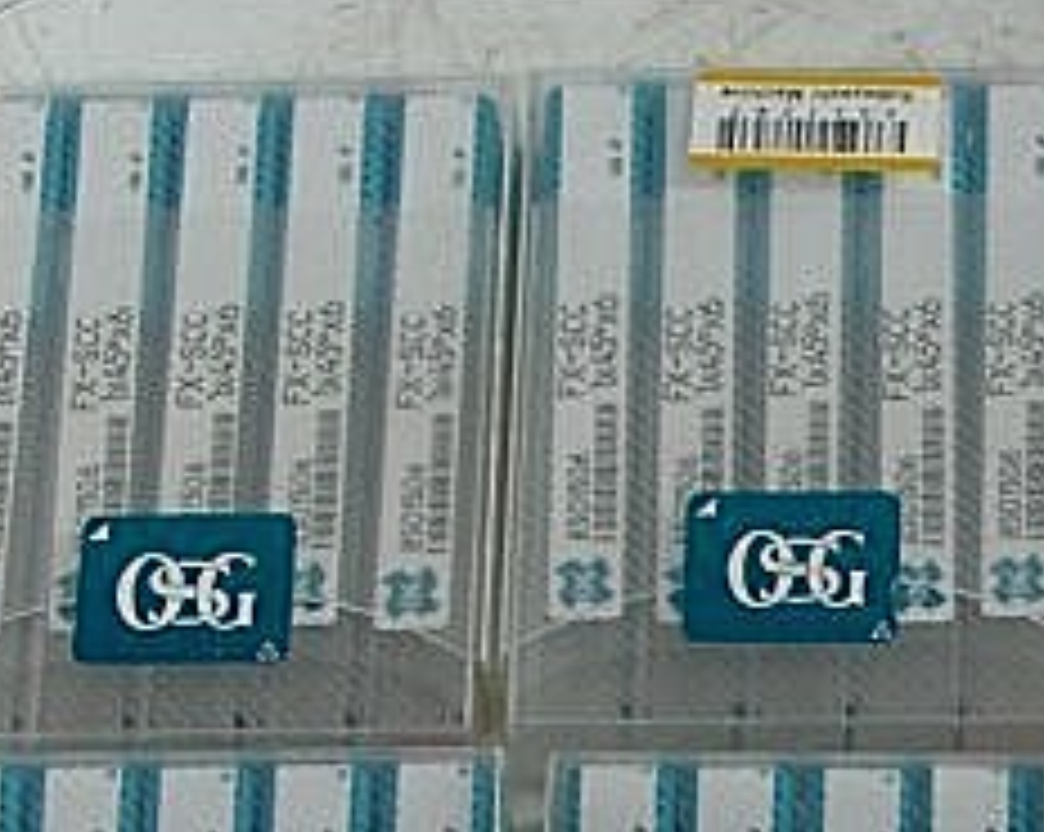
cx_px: 1192
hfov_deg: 10.7
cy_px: 1021
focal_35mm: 178
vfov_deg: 8.6
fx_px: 5493
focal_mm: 10.7
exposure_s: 1/100
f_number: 3.6
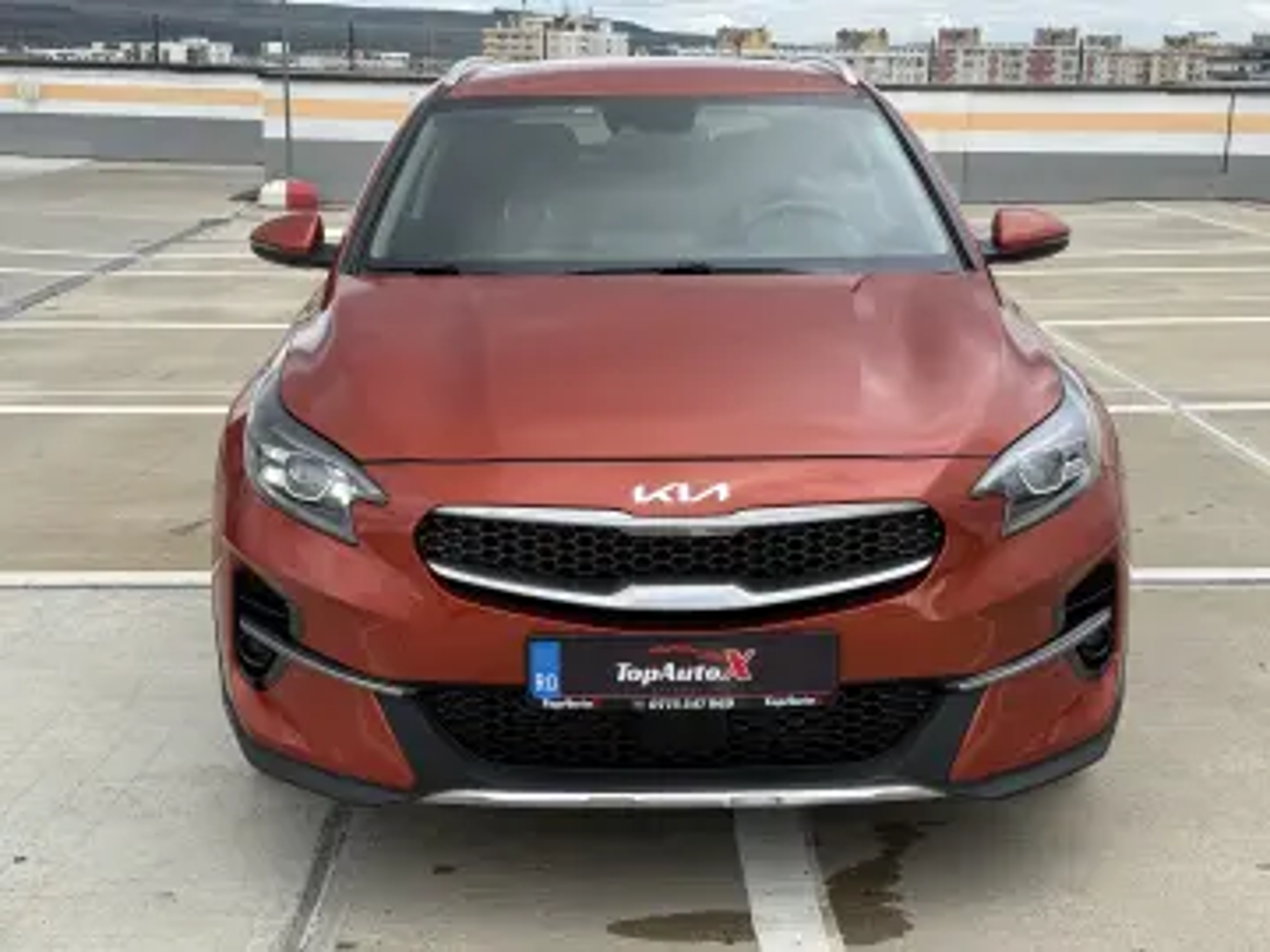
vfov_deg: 30.3
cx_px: 635
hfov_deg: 39.7
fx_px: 1761
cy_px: 476
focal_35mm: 48
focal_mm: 6.76
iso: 80
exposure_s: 1/2667
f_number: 1.78
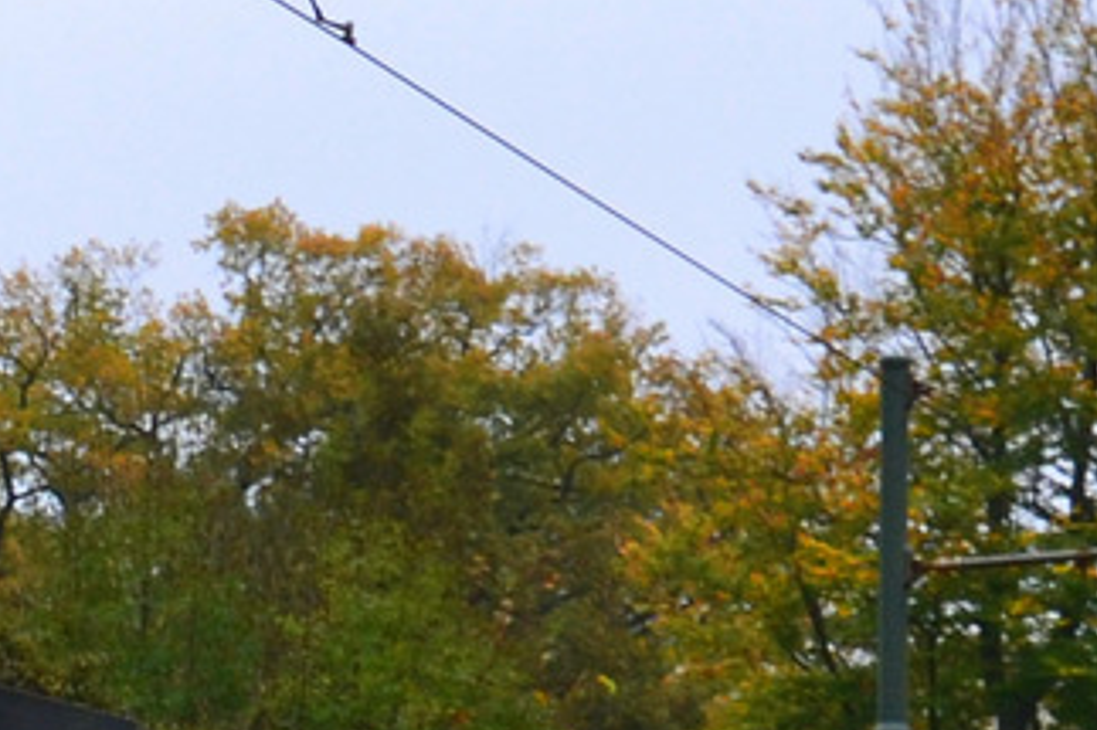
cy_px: 913
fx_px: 7614
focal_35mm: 250
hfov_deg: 7.9
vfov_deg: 5.5
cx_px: -1151
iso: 400
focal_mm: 28
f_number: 9
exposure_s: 1/160
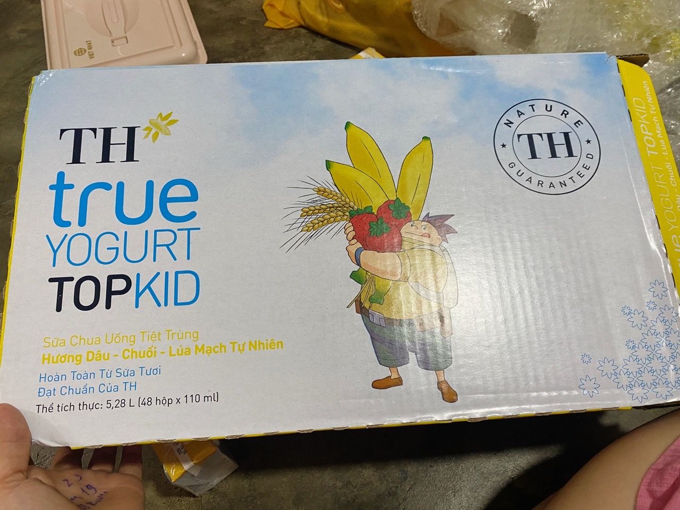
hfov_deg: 67.3
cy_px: 255
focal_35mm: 26
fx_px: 511
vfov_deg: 53.1
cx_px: 340
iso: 80
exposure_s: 1/50
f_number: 1.8
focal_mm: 4.25
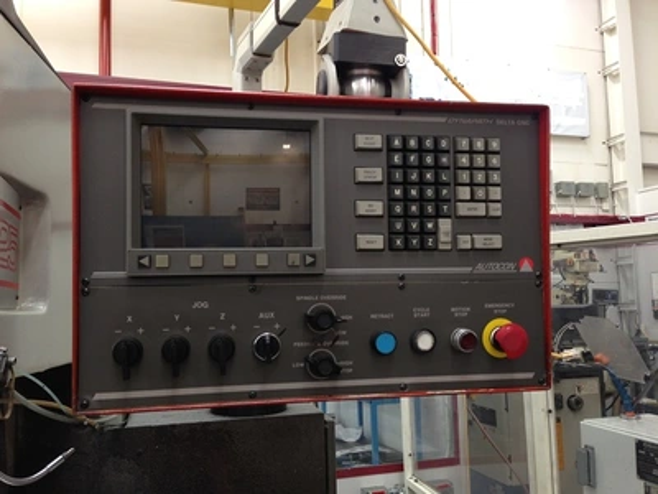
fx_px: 627
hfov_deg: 55.4
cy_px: 247
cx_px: 329
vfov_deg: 42.9
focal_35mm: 33
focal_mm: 4.13
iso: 64
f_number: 2.4
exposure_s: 1/20
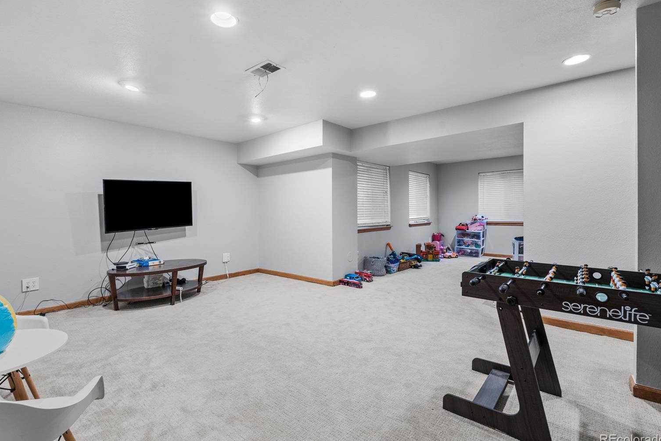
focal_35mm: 17
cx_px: 320
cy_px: 214
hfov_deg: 93.2
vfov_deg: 70.4
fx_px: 312
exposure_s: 1/1.67
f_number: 8
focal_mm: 16
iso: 500
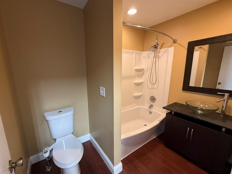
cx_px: 108
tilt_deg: -10.6
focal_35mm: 15
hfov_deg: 98.0
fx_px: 101
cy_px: 89
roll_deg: +0.6
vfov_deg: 81.7
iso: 250
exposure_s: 1/60
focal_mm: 2.22
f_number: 2.2
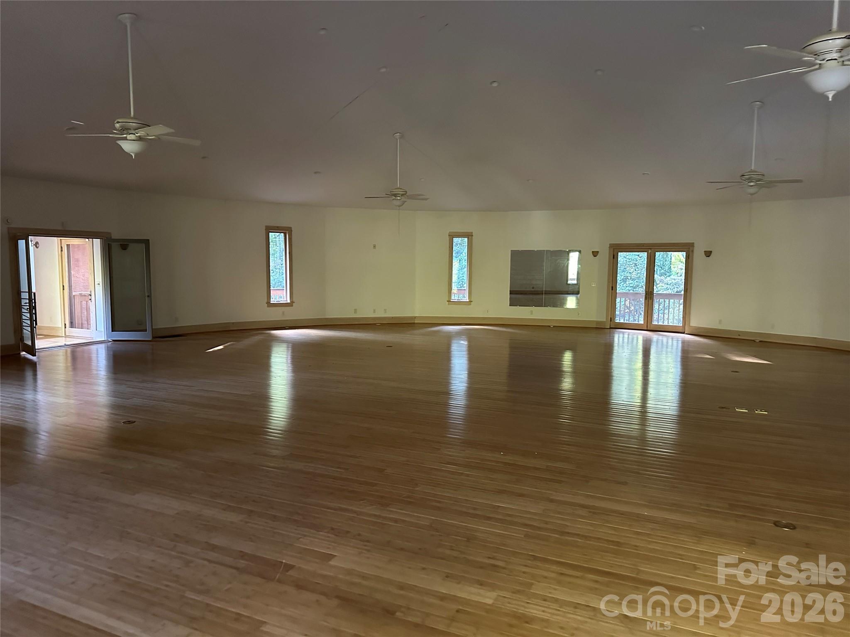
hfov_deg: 71.6
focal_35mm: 24
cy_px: 318
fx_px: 589
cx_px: 425
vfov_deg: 56.8
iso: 1000
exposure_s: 1/43
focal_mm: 6.86
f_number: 1.78
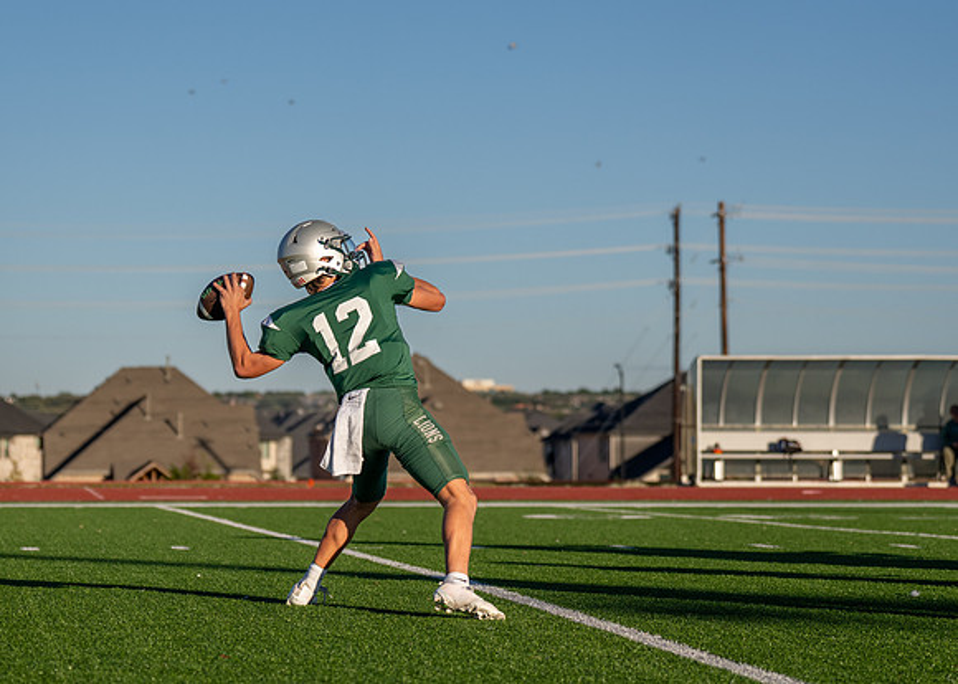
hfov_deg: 16.3
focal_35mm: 123
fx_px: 3345
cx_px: 374
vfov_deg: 11.7
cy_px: 348
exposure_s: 1/4000
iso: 250
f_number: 2.8
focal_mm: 78
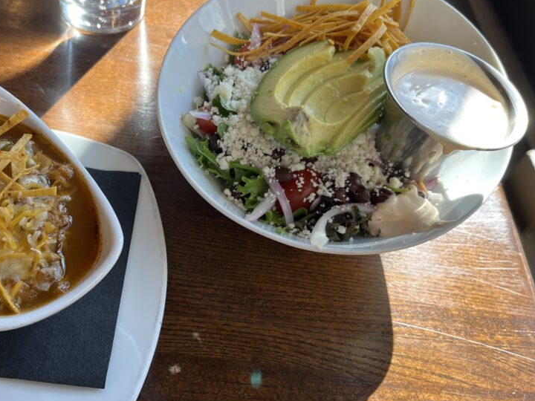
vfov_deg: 38.7
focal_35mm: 37
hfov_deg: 49.0
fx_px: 572
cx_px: 167
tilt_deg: -53.9
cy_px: 203
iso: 40
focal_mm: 5.1
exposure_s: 1/232
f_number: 1.6
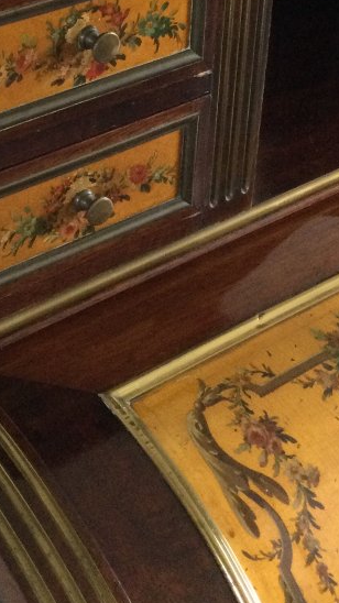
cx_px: 13
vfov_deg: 27.9
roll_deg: +0.0
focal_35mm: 74
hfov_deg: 16.0
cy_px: 98
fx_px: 1183
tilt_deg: -26.2
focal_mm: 3.3
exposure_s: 1/33
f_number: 2.4
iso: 200
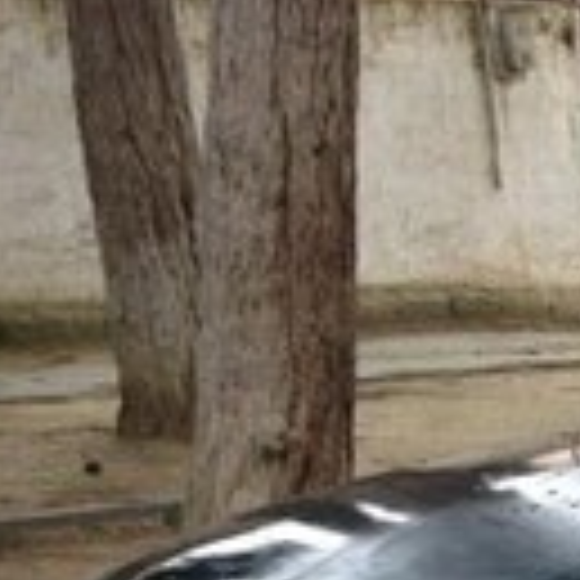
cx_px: 1227
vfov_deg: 11.3
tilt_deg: -16.1
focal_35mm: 149
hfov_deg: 10.6
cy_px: 848
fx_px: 2825
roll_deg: +0.4
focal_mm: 4.12
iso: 50
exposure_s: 1/60
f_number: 2.4
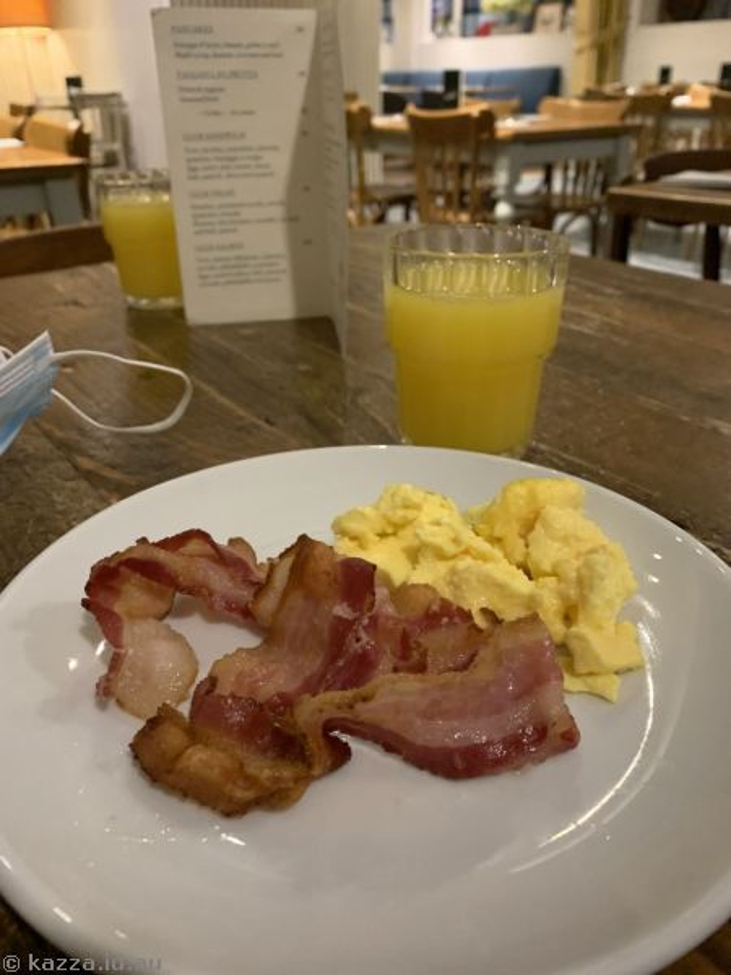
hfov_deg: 53.1
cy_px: 488
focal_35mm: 26
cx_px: 366
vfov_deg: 67.3
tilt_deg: -26.6
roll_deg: +0.8
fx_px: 732
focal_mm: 4.25
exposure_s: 1/35
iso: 400
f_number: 1.8
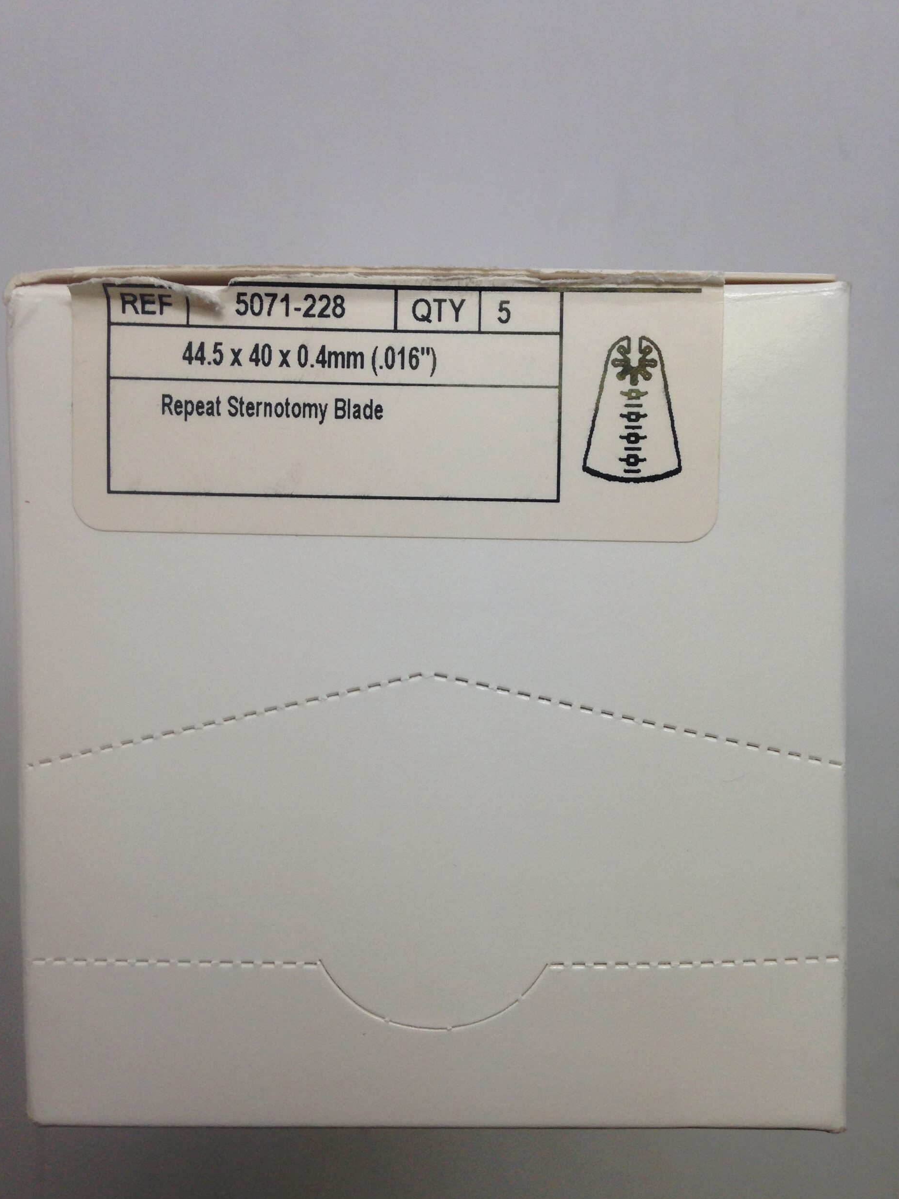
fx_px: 1177
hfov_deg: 41.8
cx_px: 437
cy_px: 602
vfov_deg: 54.0
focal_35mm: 34
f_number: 2.4
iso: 80
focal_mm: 4.12
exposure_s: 1/120
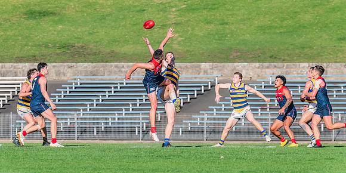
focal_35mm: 473
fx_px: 4227
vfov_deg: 2.3
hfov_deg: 4.7
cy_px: 76
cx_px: 165
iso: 800
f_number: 9
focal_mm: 420
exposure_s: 1/1600
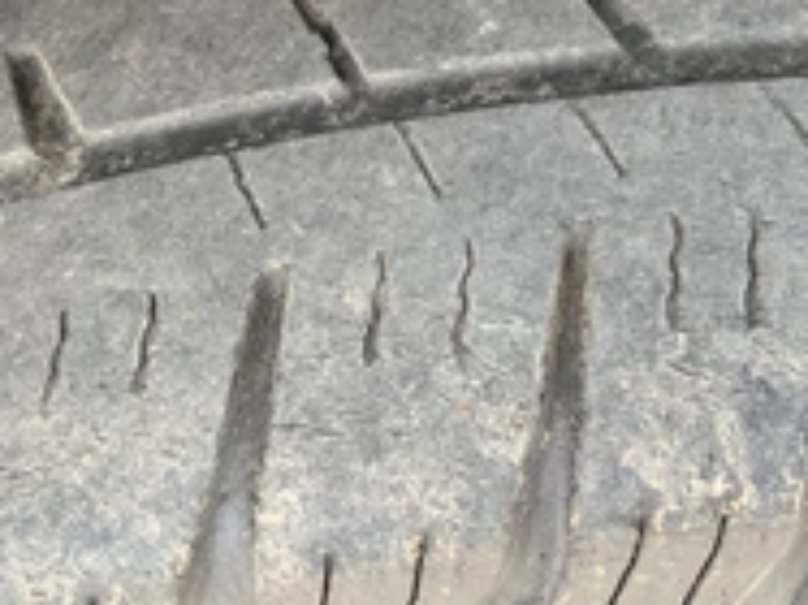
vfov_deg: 22.7
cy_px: 0
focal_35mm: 62
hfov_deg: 31.0
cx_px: 544
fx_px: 1446
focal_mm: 3
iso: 64
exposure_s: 1/100
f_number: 1.8
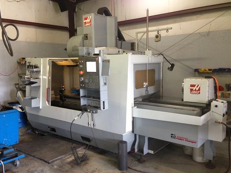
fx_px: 227
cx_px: 113
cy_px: 87
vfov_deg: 41.8
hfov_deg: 53.9
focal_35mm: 34
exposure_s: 1/20
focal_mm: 4.13
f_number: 2.4
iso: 200
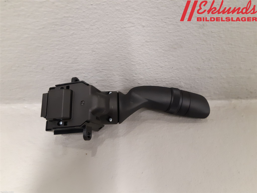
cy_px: 96
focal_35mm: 26
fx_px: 193
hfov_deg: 67.3
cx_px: 128
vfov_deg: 53.1
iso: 250
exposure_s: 1/33
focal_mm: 3.93
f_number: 1.7
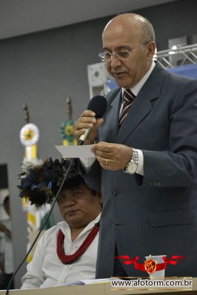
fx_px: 1293
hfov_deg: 8.7
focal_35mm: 158
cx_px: 98
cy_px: 148
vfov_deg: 13.0
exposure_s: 1/100
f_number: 5.6
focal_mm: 105
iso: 3200
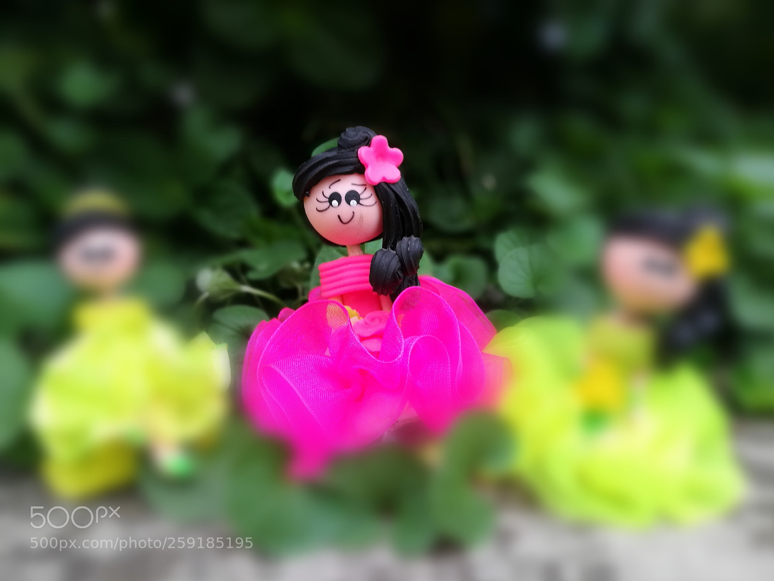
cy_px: 290
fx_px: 604
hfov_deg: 65.3
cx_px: 387
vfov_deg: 51.4
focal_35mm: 27
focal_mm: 4.5
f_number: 2.8
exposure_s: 1/60
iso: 64
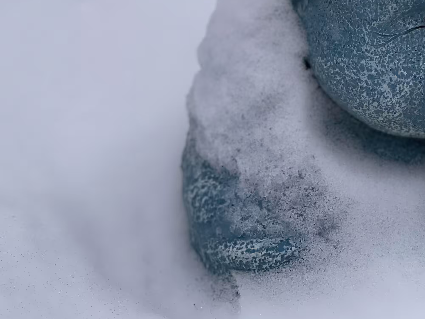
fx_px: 1584
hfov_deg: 15.2
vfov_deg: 11.4
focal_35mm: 129
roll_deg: +1.3
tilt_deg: -25.3
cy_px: 25
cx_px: 319
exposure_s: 1/840
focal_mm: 7.5
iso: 32
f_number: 2.2
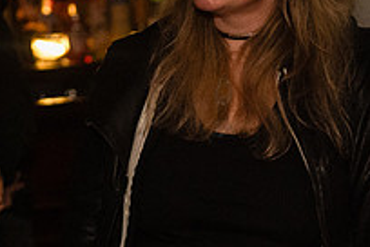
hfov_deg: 11.7
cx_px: 221
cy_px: 105
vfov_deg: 7.8
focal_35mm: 176
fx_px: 1809
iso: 10000
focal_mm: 62
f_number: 3.5
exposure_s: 1/400
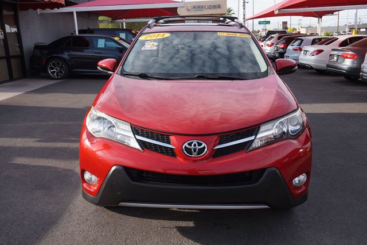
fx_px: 336
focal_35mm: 33
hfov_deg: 57.2
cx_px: 184
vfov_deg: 39.9
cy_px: 122
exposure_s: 1/125
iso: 100
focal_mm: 22
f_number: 7.1
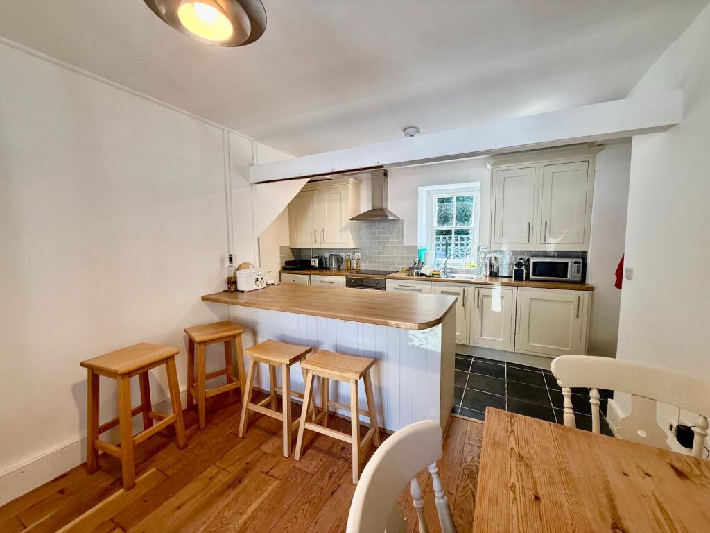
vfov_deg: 85.7
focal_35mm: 14
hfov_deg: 102.1
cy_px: 266
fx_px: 287
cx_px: 355
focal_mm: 2.22
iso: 125
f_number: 2.2
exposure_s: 1/100
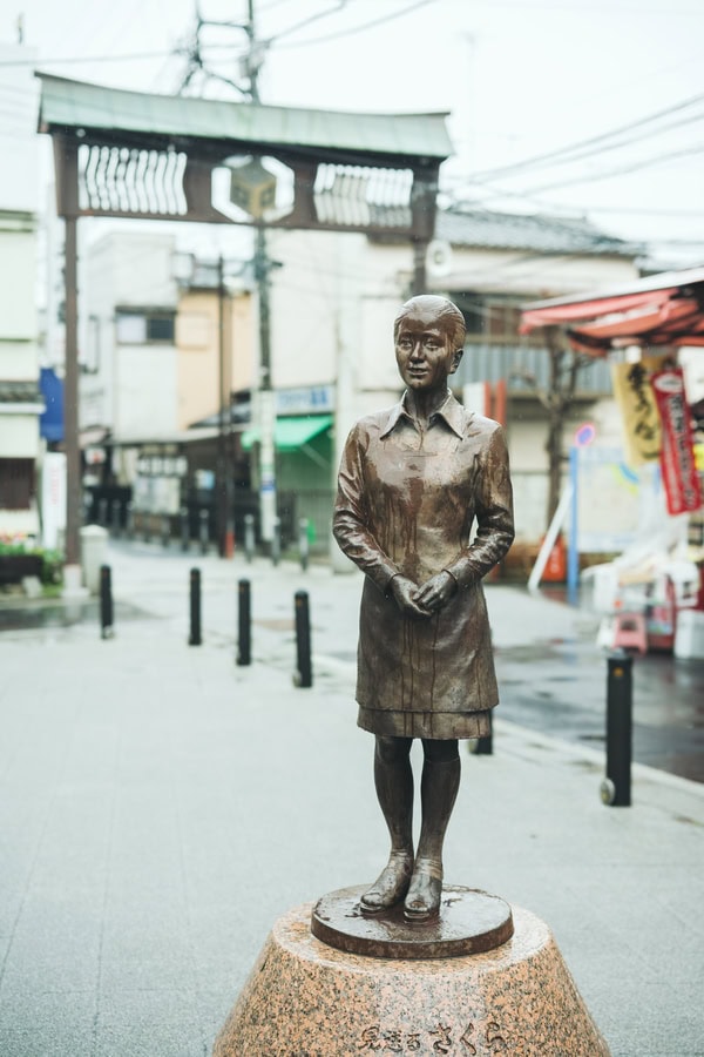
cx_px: 352
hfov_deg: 27.0
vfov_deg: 39.6
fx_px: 1467
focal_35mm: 50
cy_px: 528
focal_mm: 50
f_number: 2
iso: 100
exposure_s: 1/640
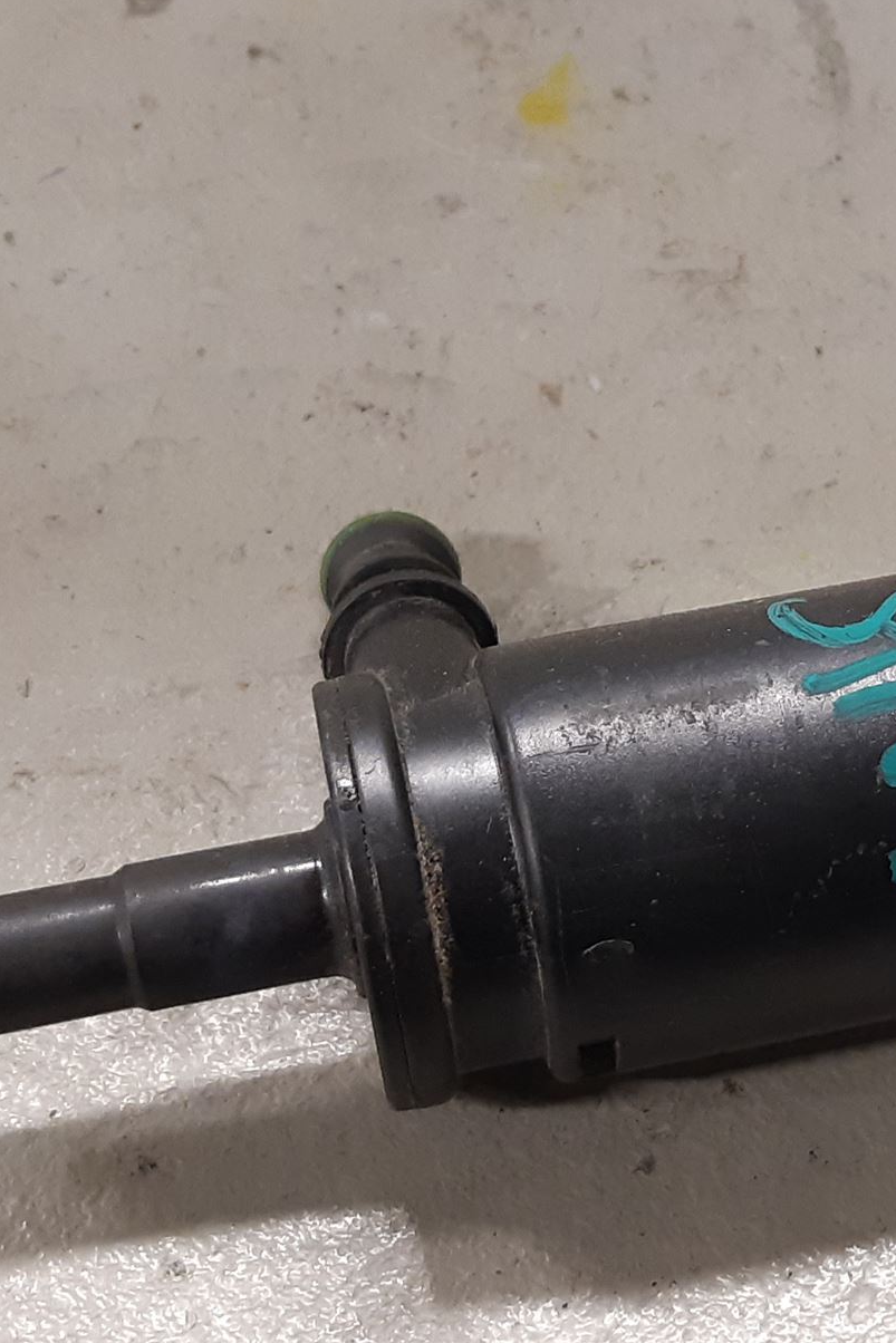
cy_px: 790
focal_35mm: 46
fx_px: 1717
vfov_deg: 42.6
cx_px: 818
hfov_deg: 28.1
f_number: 1.7
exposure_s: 1/50
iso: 200
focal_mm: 3.93
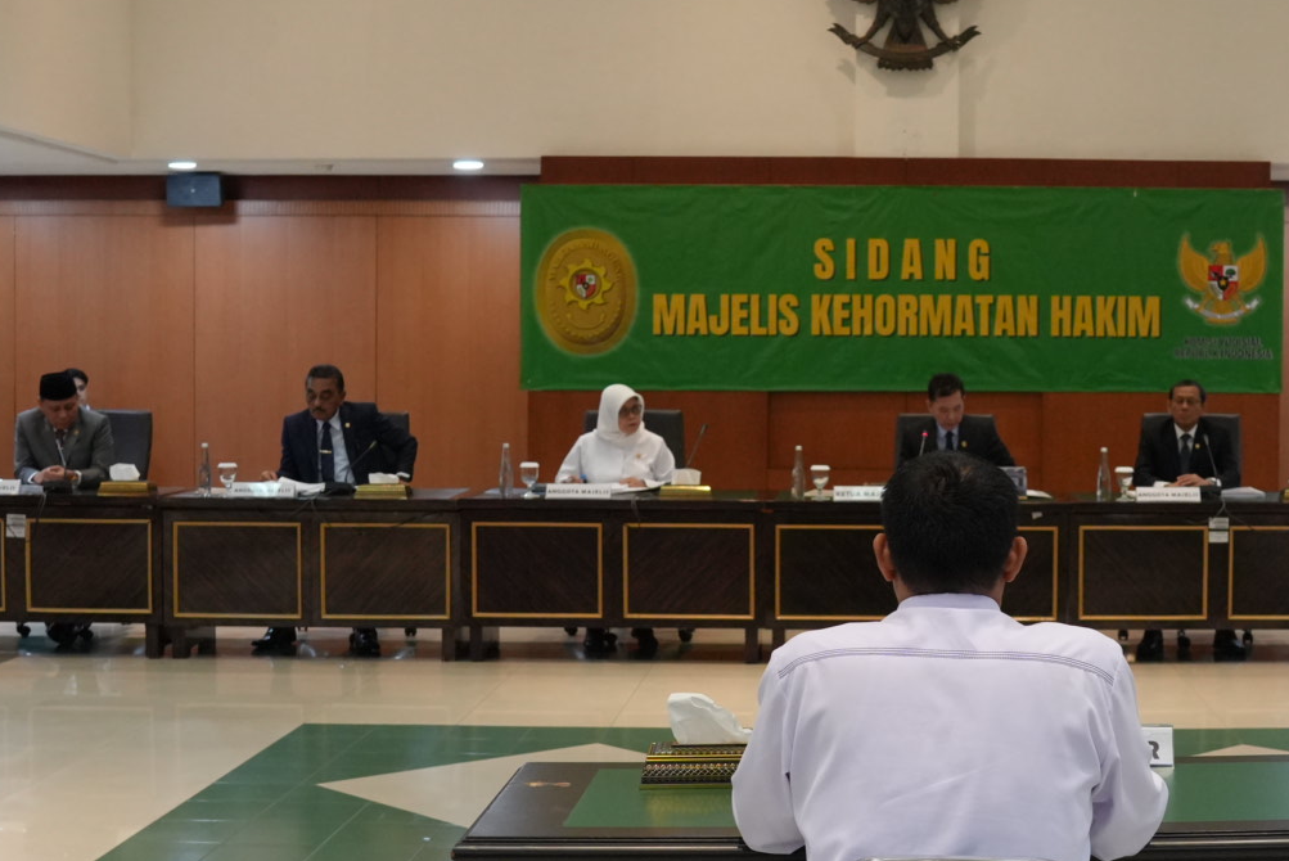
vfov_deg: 23.4
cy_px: 428
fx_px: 2078
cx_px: 918
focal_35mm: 58
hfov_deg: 34.0
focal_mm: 24
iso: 2500
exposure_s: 1/160
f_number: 4
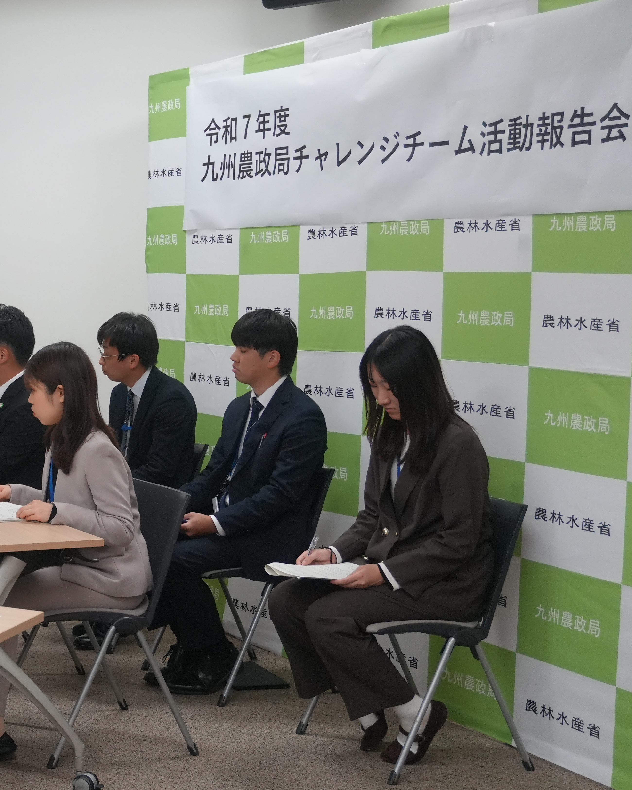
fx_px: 1564
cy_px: 315
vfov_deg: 28.3
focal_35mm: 67
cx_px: -79
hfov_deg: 21.6
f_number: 4.5
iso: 1600
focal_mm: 25
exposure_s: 1/160
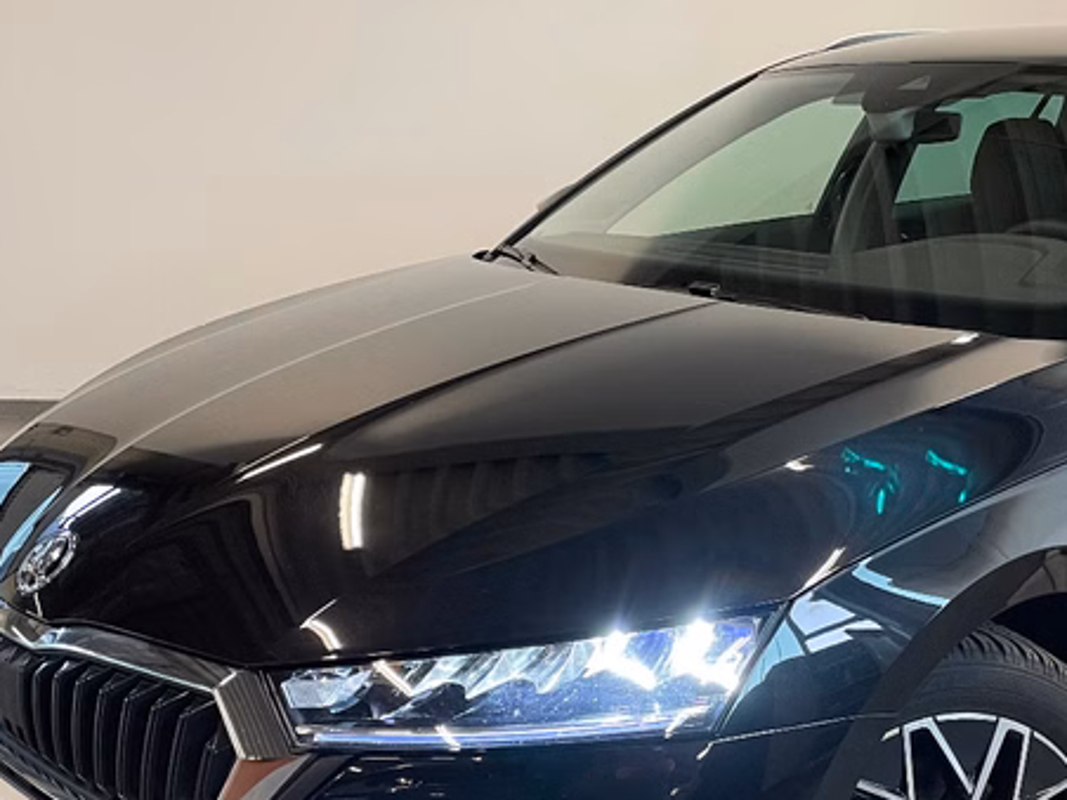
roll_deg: -1.1
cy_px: 581
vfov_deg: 31.1
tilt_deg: -18.8
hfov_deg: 40.3
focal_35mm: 46
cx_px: 772
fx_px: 1418
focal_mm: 4.2
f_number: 1.6
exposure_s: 1/50
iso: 160
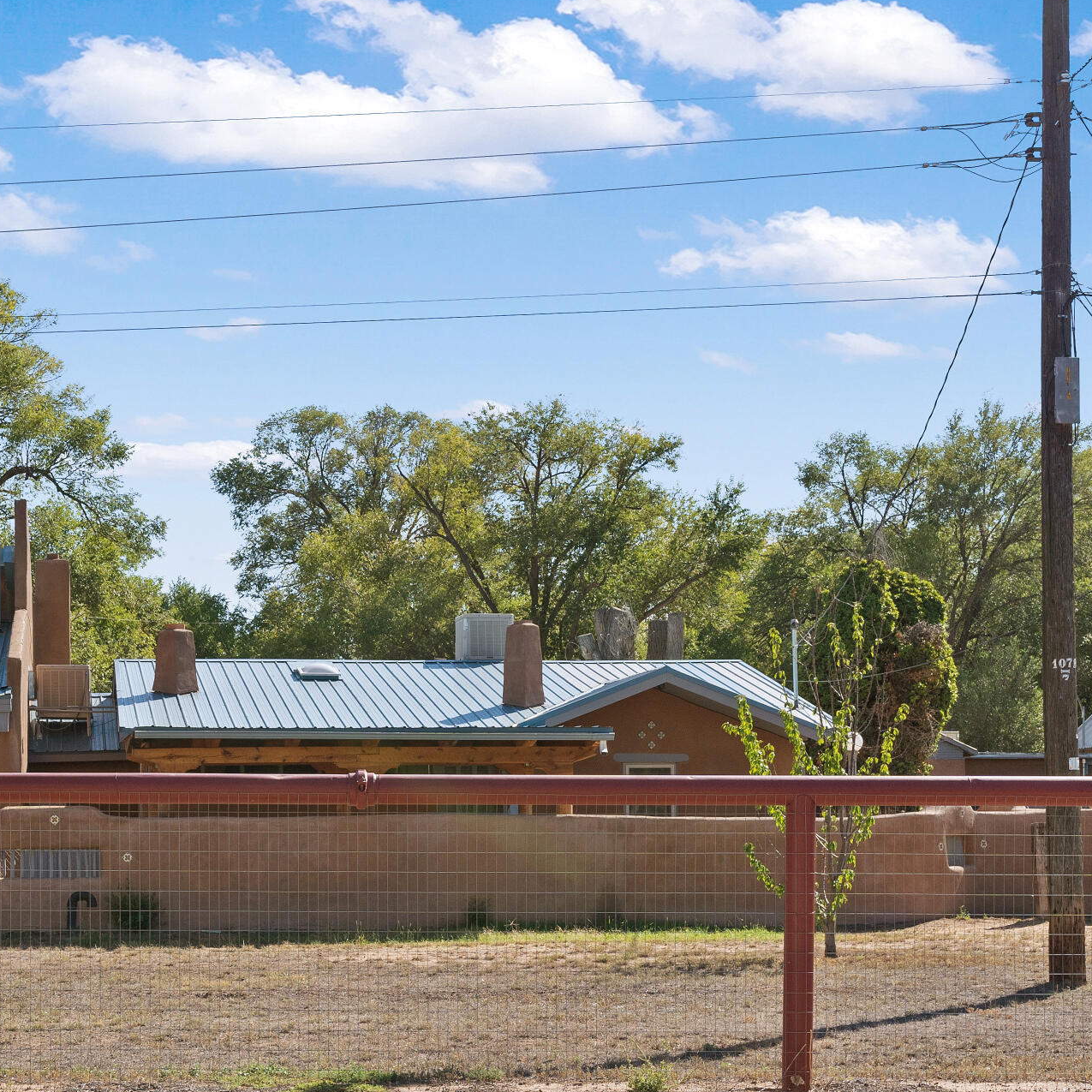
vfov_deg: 26.6
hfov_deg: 25.8
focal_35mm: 64
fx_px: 2284
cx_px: 55
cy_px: 782
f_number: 9
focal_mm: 32
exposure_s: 1/500
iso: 320
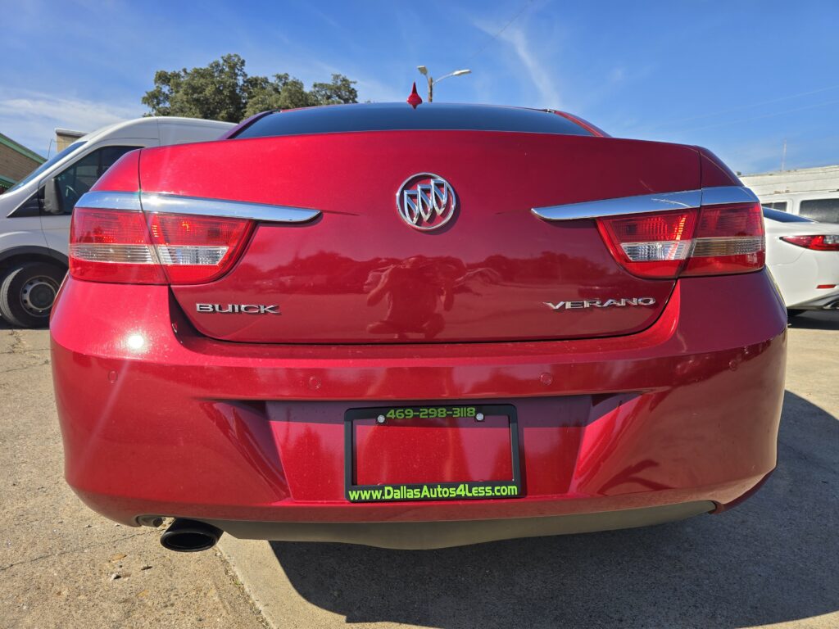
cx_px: 420
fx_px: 557
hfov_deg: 73.9
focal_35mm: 23
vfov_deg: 58.9
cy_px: 314
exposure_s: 1/900
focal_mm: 6.3
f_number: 1.7
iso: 12
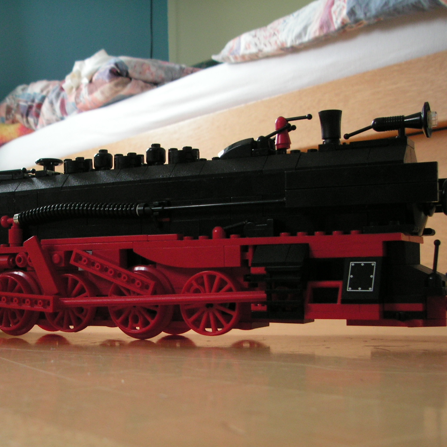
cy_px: 257
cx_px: 138
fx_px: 760
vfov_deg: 32.7
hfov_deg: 32.4
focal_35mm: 52
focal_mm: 6.3
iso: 100
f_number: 3.3
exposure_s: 1/20
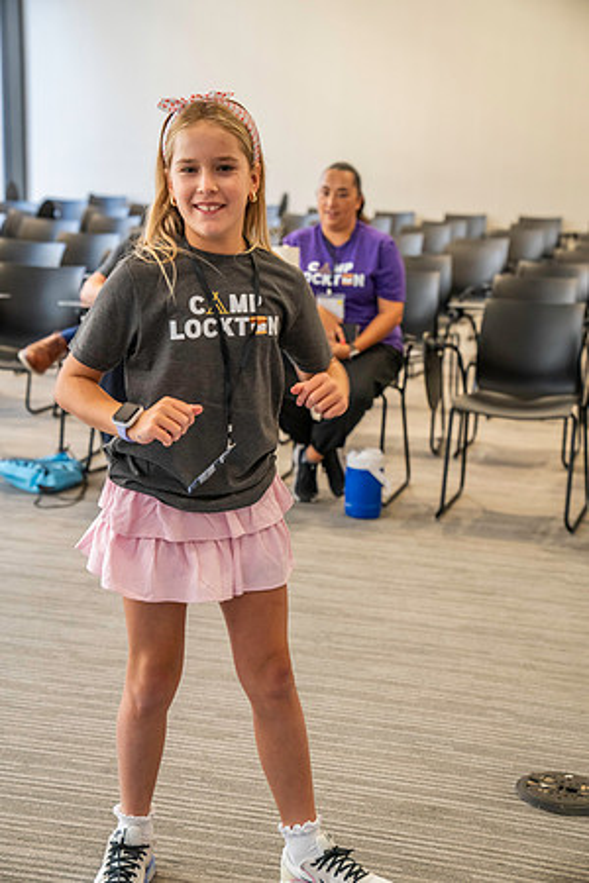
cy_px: 442
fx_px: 1497
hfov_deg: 22.3
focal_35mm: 61
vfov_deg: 32.9
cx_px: 294
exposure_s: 1/160
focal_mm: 61
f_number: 4
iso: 3200
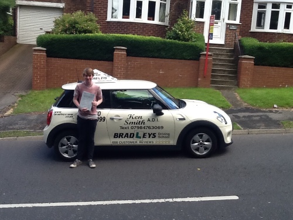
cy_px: 110
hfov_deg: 42.9
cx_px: 146
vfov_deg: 32.9
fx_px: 372
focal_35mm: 44
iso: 40
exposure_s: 1/169
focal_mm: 2.03
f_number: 2.4
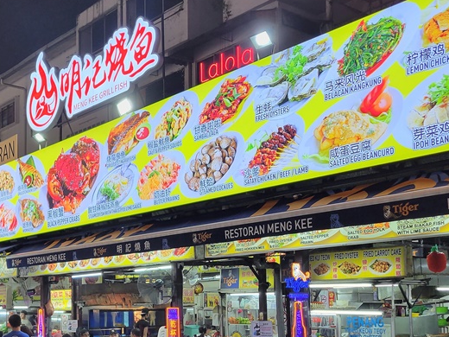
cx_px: 80
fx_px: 649
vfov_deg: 28.5
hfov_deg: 36.7
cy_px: 270
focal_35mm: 50
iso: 100
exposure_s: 1/100
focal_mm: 5.4
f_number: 1.8
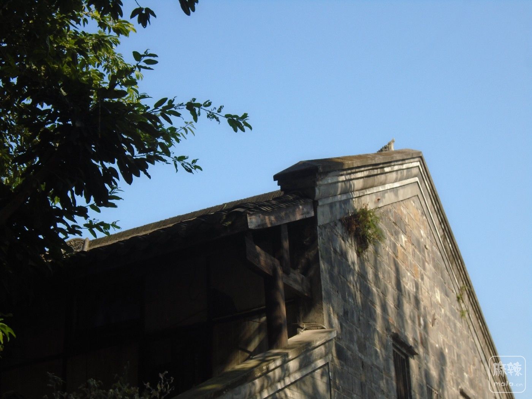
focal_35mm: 68
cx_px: 266
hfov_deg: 28.6
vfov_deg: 21.6
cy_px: 200
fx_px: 1045
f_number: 5.5
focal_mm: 12
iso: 100
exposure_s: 1/250
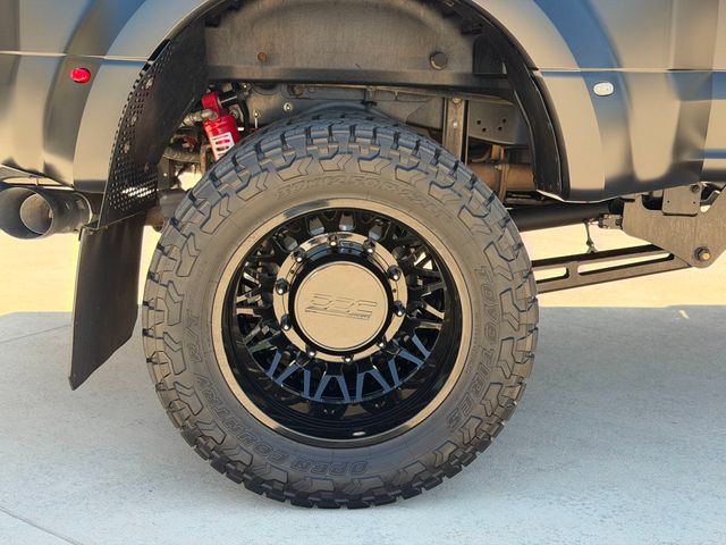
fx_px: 1007
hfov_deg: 39.7
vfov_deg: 30.3
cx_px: 363
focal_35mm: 48
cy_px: 272
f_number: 1.78
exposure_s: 1/402
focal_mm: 6.76
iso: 80
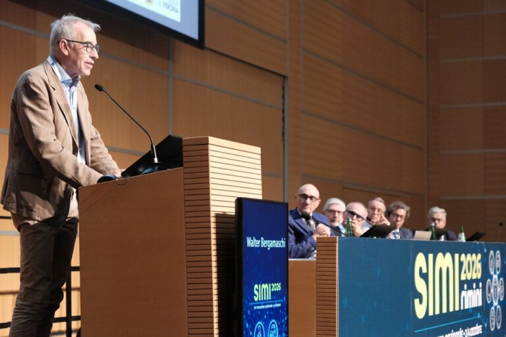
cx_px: 253
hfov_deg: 24.5
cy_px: 168
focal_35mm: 83
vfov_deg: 16.4
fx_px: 1166
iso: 8000
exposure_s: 1/160
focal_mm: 55
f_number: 4
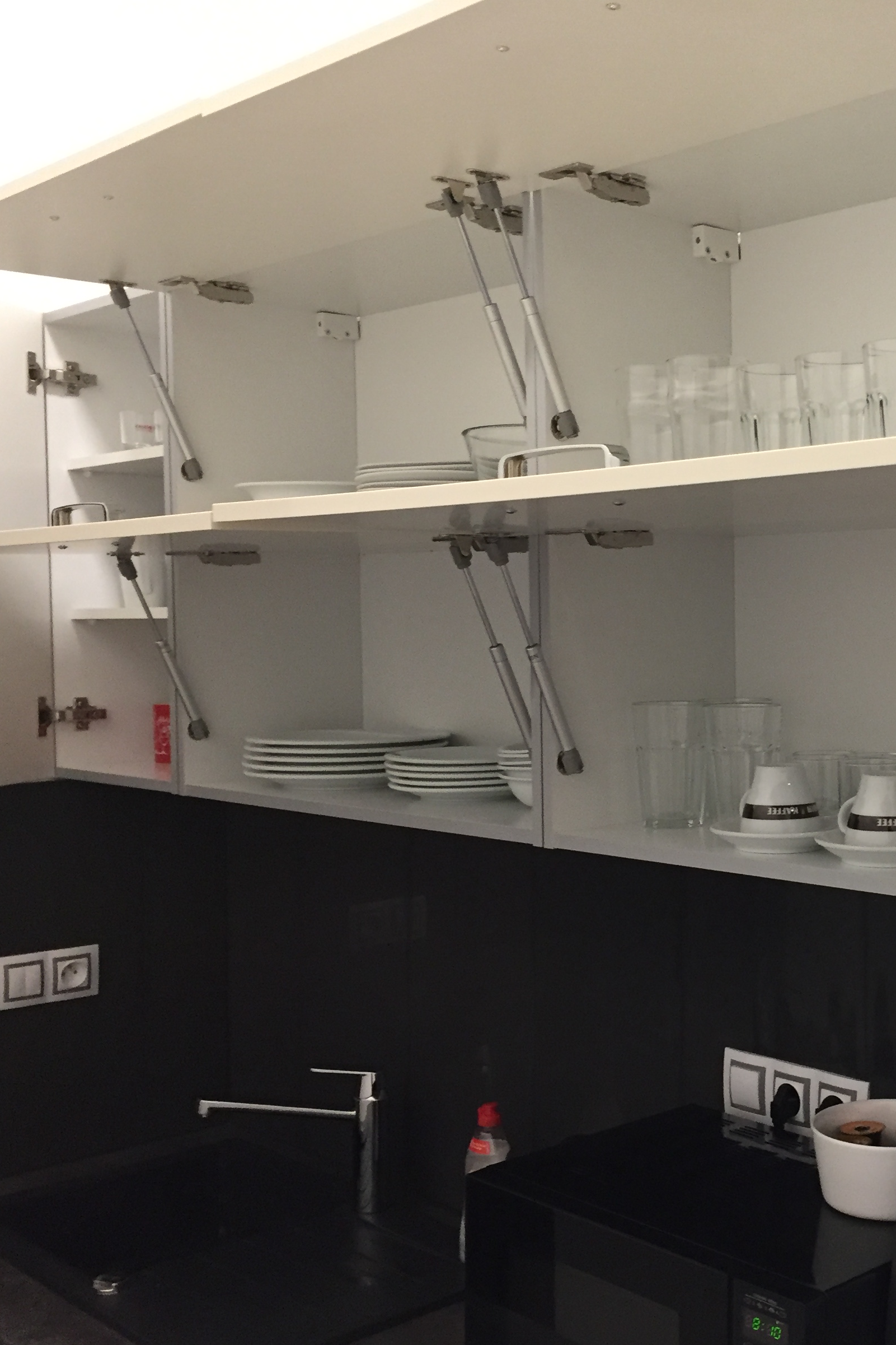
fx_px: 1530
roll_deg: -0.7
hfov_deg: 30.8
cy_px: 682
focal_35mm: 41
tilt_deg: -1.4
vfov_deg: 47.4
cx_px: 852
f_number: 2.2
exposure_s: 1/33
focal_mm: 4.15
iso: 200
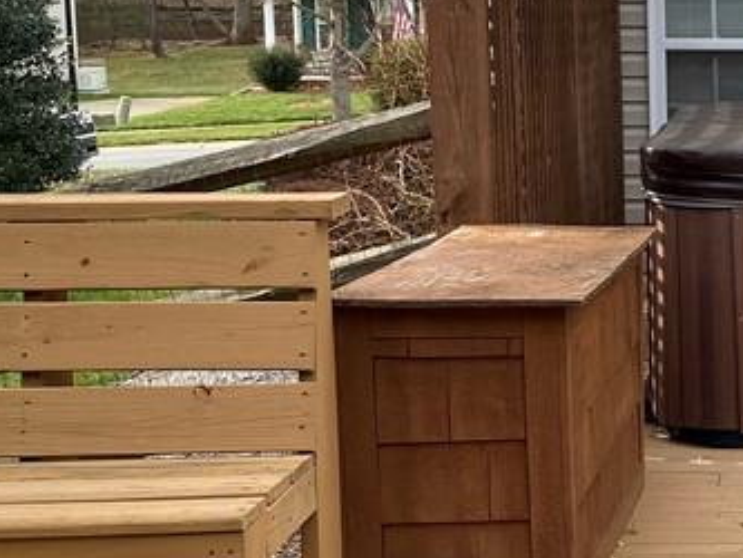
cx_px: 917
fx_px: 1718
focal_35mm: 80
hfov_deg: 22.3
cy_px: 237
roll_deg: -0.8
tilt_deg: -6.6
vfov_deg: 18.4
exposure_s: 1/573
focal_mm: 4.25
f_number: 1.8
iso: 32
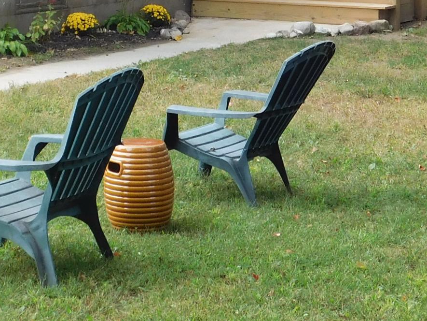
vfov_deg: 11.6
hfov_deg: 16.1
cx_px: 164
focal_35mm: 122
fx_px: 1505
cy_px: -158
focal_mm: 6.3
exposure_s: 1/160
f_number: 3.5
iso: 125
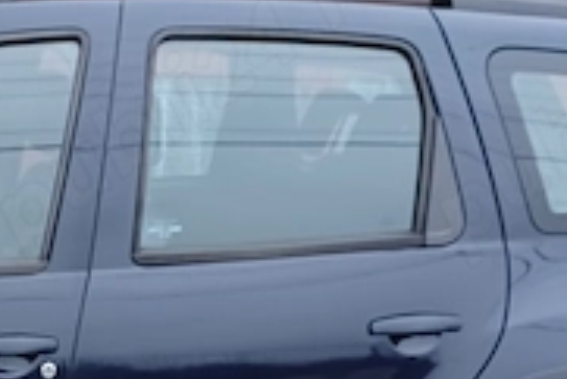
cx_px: -22
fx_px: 1356
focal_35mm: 86
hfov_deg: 22.6
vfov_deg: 14.6
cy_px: 605
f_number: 1.8
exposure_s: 1/25
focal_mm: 4.6
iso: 320
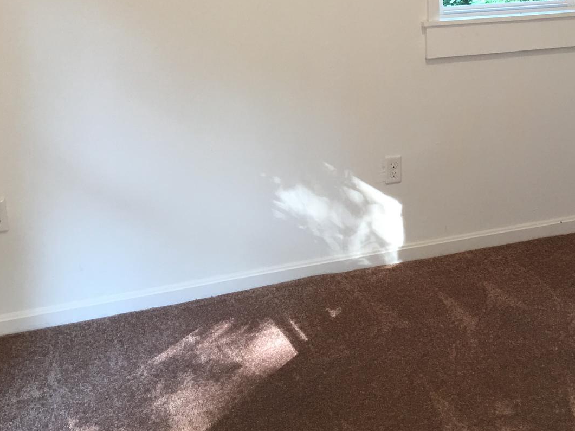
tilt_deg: -6.3
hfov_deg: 33.8
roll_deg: +1.7
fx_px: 930
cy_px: 46
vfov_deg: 25.3
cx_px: 411
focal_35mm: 56
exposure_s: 1/15
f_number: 2.2
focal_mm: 4.15
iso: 32
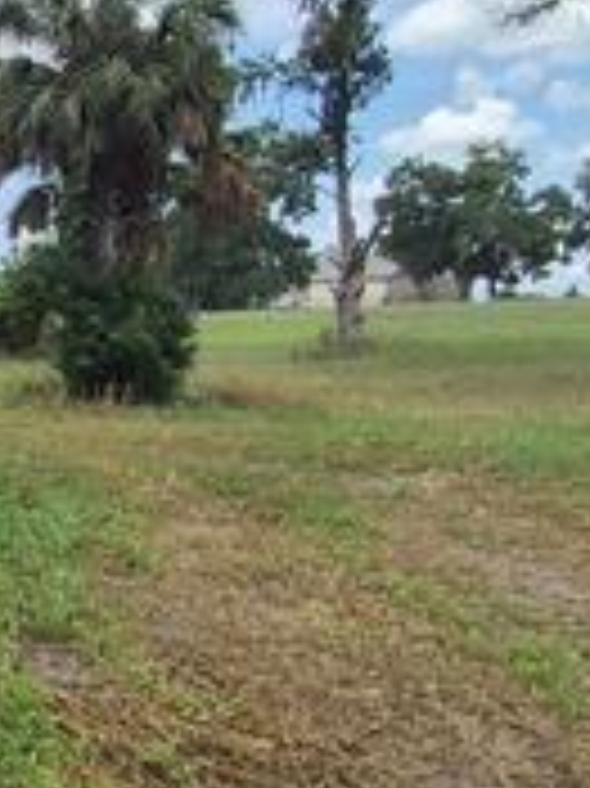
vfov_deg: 33.7
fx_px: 1297
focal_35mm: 57
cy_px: 477
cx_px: -329
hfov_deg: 21.1
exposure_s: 1/1396
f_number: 2.2
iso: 50
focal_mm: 1.74
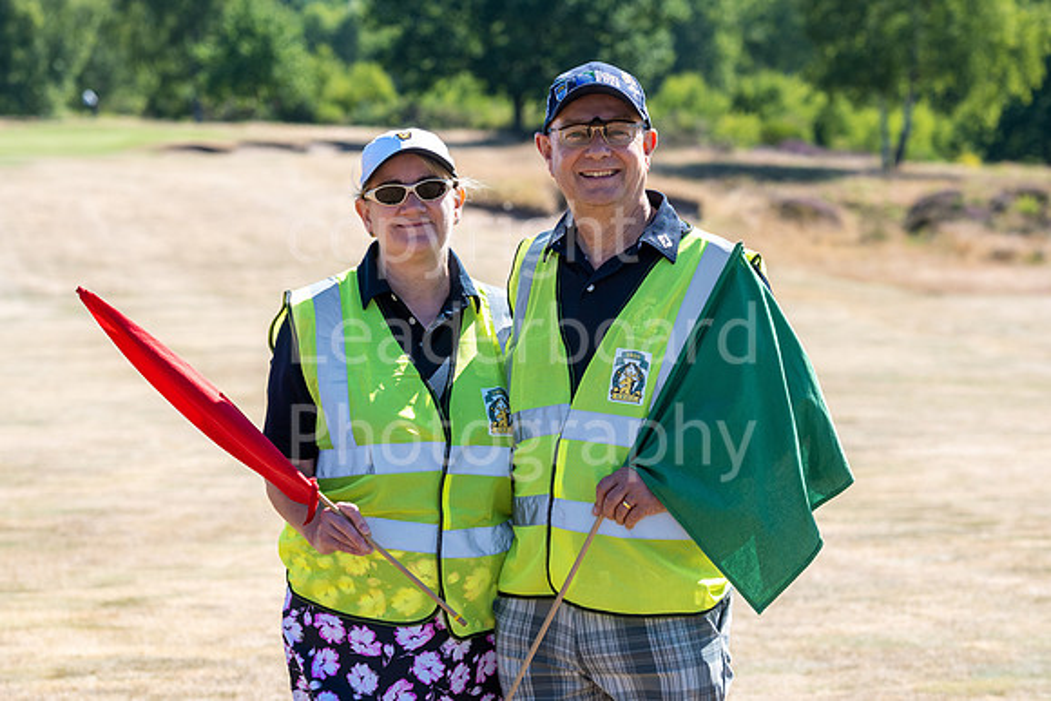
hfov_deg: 13.4
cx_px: 526
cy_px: 350
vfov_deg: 9.0
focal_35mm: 153
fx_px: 4468
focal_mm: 102
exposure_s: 1/800
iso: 250
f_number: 5.6
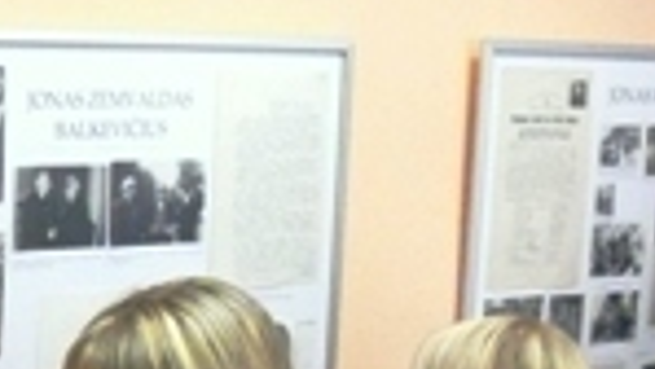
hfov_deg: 17.8
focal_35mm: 115
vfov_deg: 10.4
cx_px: -119
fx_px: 1998
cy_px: 391
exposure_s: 1/125
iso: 1600
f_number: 3.2
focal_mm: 7.4
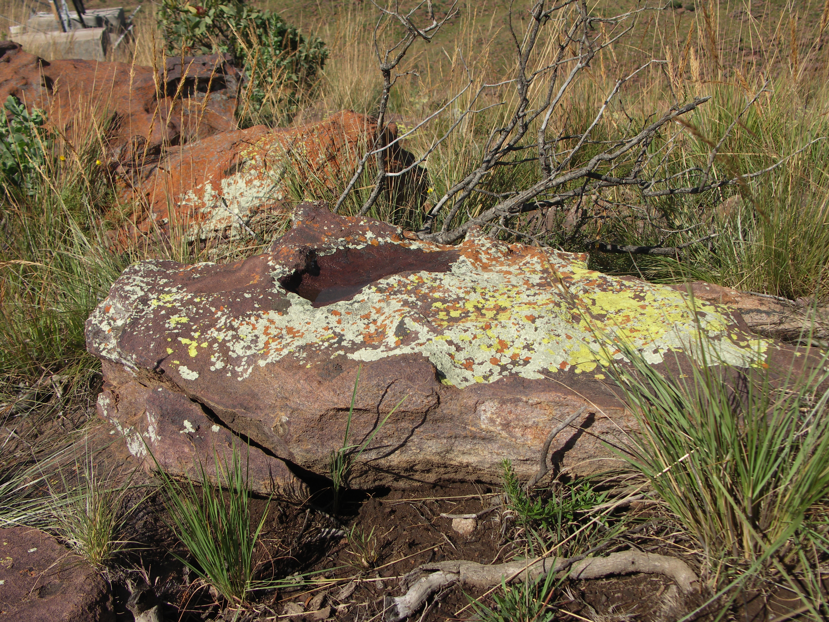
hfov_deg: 55.4
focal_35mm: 33
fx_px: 790
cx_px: 414
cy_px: 311
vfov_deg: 42.9
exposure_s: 1/800
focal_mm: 8.5
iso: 50
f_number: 3.2
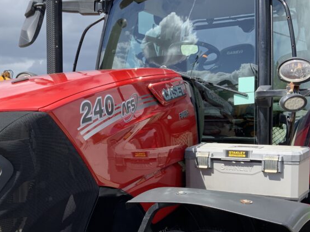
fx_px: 475
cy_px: 172
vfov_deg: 27.2
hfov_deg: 35.7
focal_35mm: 53
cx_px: 95
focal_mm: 3
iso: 16
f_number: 1.8
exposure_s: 1/883
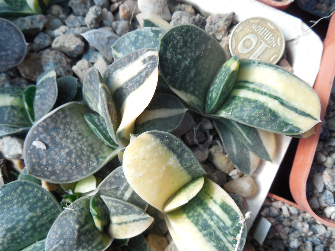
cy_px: 126
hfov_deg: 58.4
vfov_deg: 45.4
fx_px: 300
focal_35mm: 31
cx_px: 168
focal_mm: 5.6
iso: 125
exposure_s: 1/160
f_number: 3.6
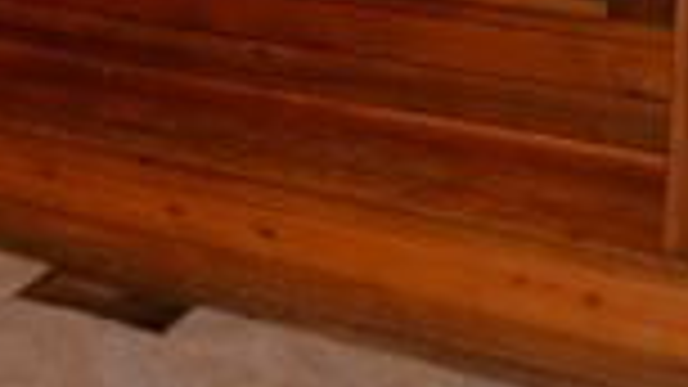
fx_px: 1404
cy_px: -140
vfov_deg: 14.9
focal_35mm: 77
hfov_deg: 26.8
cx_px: 97
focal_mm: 15
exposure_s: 1/60
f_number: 4
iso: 400
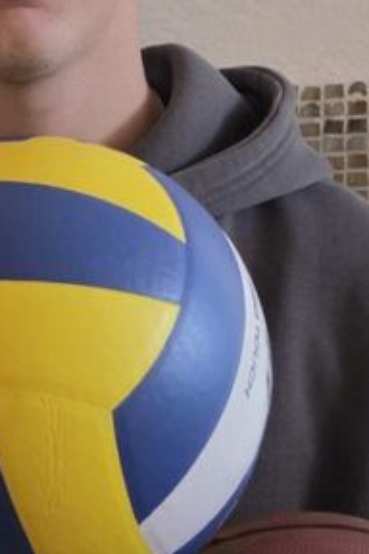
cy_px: 194
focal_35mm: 85
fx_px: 1307
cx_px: 163
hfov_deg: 16.1
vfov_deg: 23.8
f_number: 1.4
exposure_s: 1/50
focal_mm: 6.5
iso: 1000
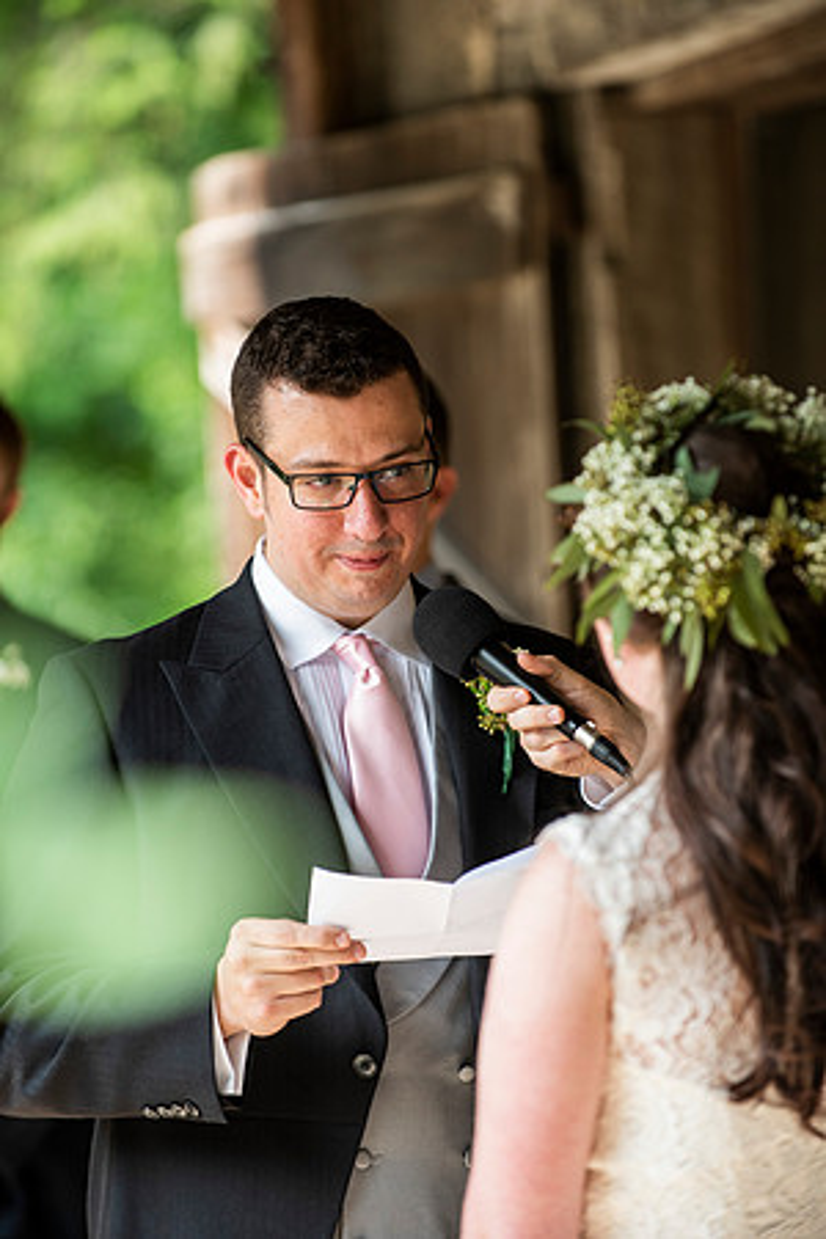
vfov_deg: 10.3
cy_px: 620
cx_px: 413
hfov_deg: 6.9
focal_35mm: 200
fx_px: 6883
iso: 400
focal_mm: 200
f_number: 3.5
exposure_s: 1/400
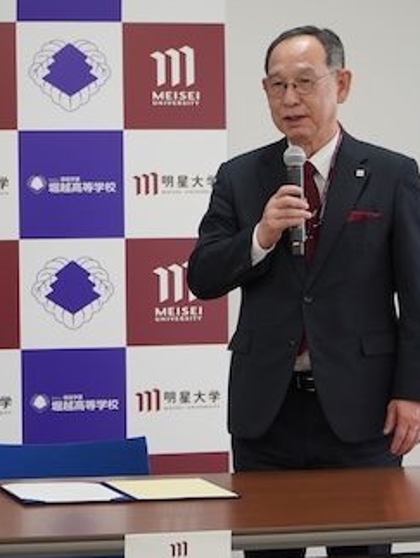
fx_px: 2519
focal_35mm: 156
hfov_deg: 9.5
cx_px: 221
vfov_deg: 12.6
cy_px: 281
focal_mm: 70
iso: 320
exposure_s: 1/160
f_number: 4
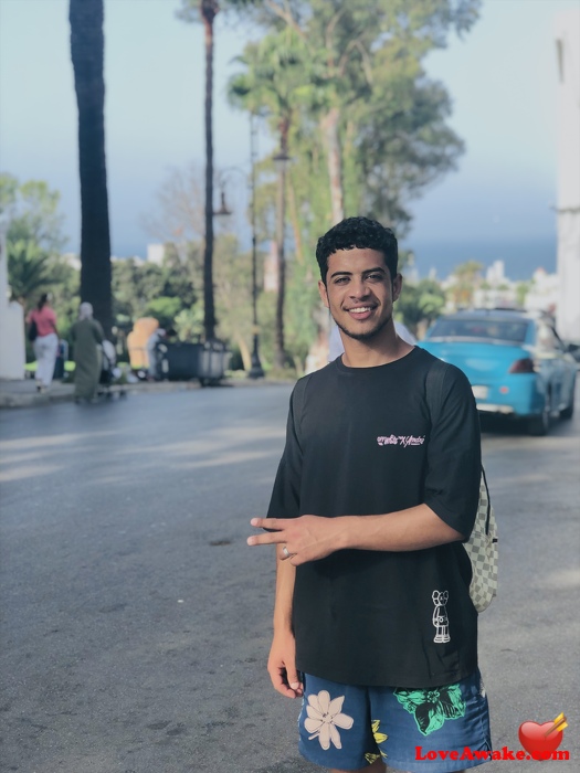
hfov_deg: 25.7
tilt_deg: -8.7
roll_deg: +0.3
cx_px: 290
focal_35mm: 57
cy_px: 386
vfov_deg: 33.8
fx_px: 1273
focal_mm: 6.6
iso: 20
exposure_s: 1/193
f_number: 2.8
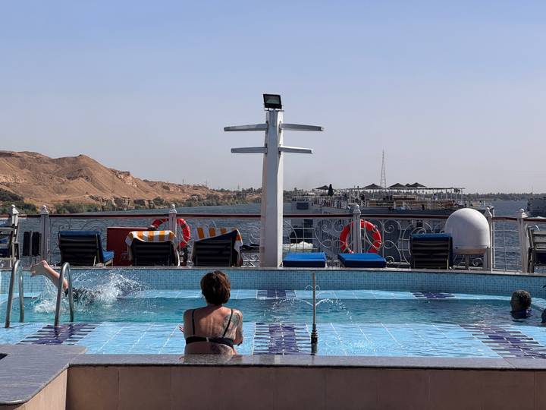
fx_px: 1215
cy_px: 205
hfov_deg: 25.3
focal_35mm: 77
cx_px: 273
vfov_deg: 19.1
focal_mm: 9
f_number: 2.8
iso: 25
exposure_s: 1/1508
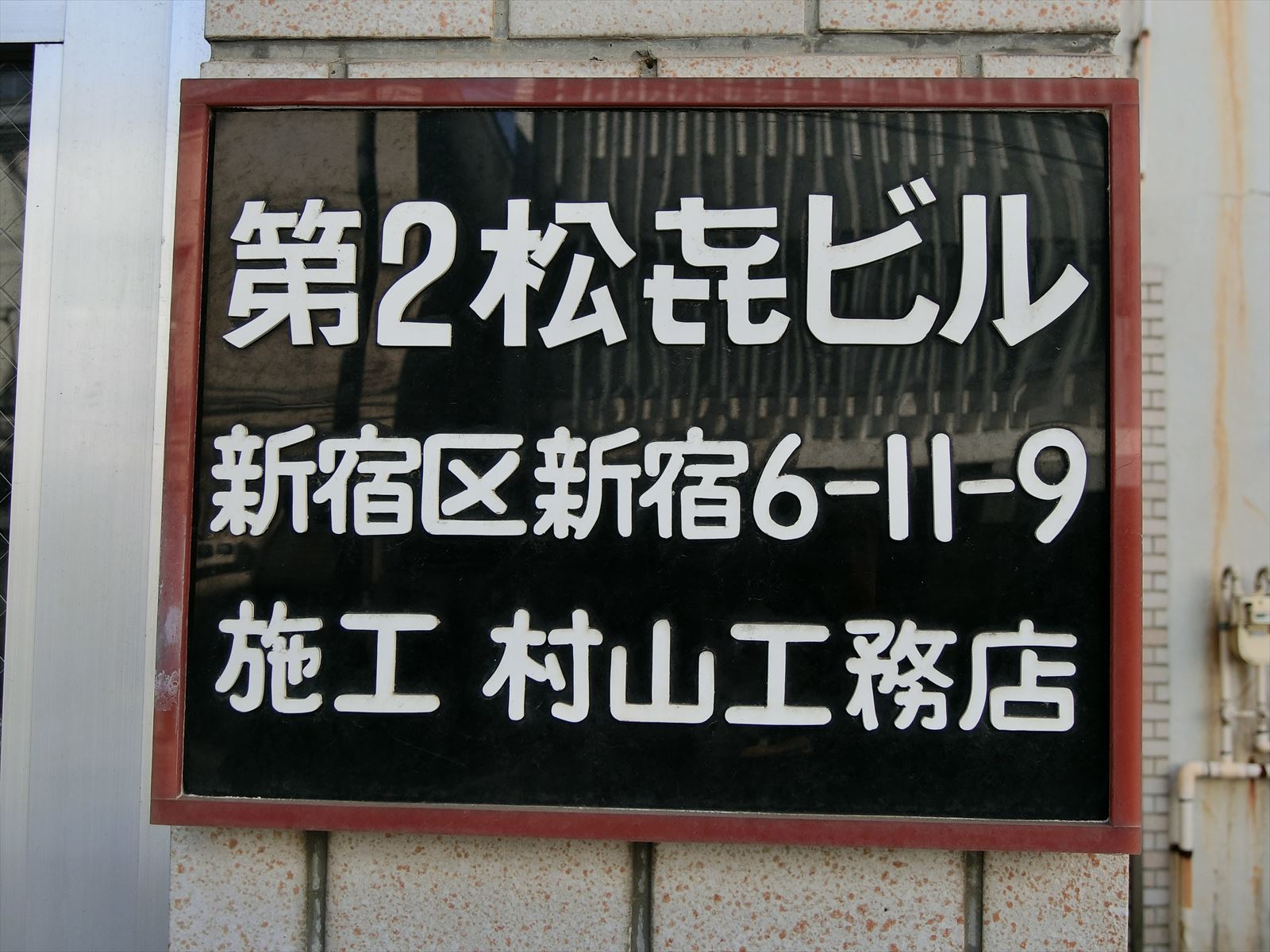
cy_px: 476
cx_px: 635
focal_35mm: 34
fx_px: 1247
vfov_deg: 41.8
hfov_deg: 54.0
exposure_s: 1/250
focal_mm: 7.2
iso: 80
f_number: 3.4
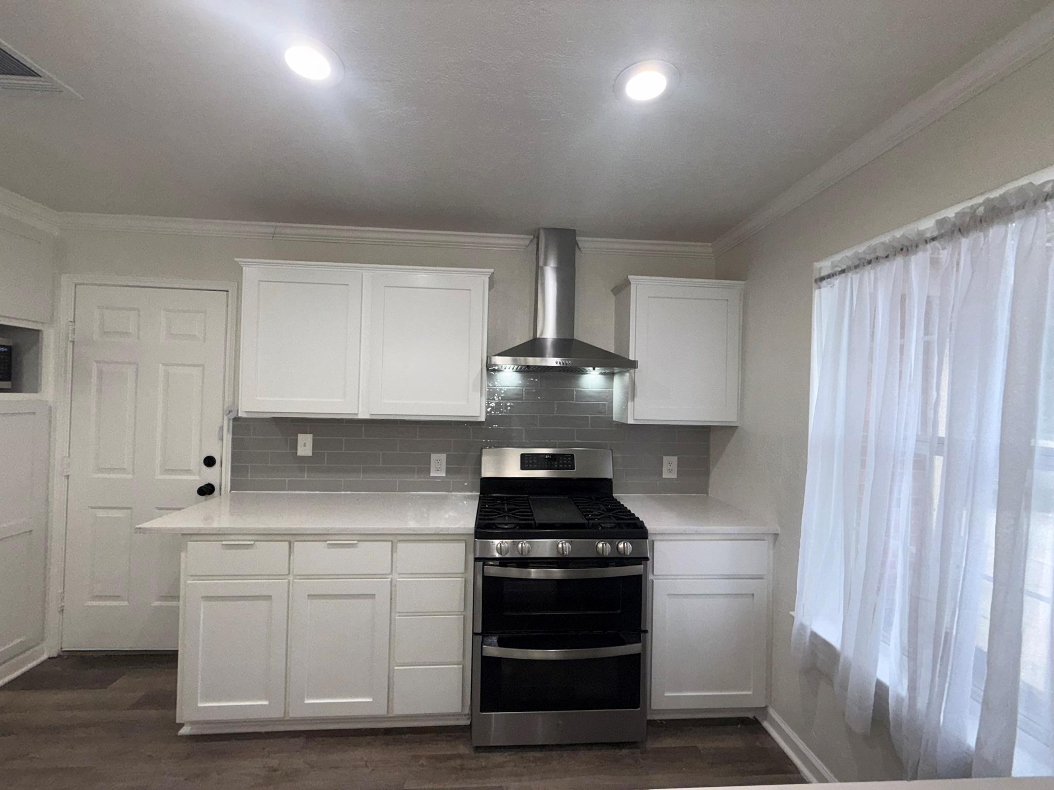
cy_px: 395
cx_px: 527
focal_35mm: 14
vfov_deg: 85.7
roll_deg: -1.5
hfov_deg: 102.1
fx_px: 426
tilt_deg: +0.5
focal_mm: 2.22
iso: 80
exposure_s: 1/122
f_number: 2.2
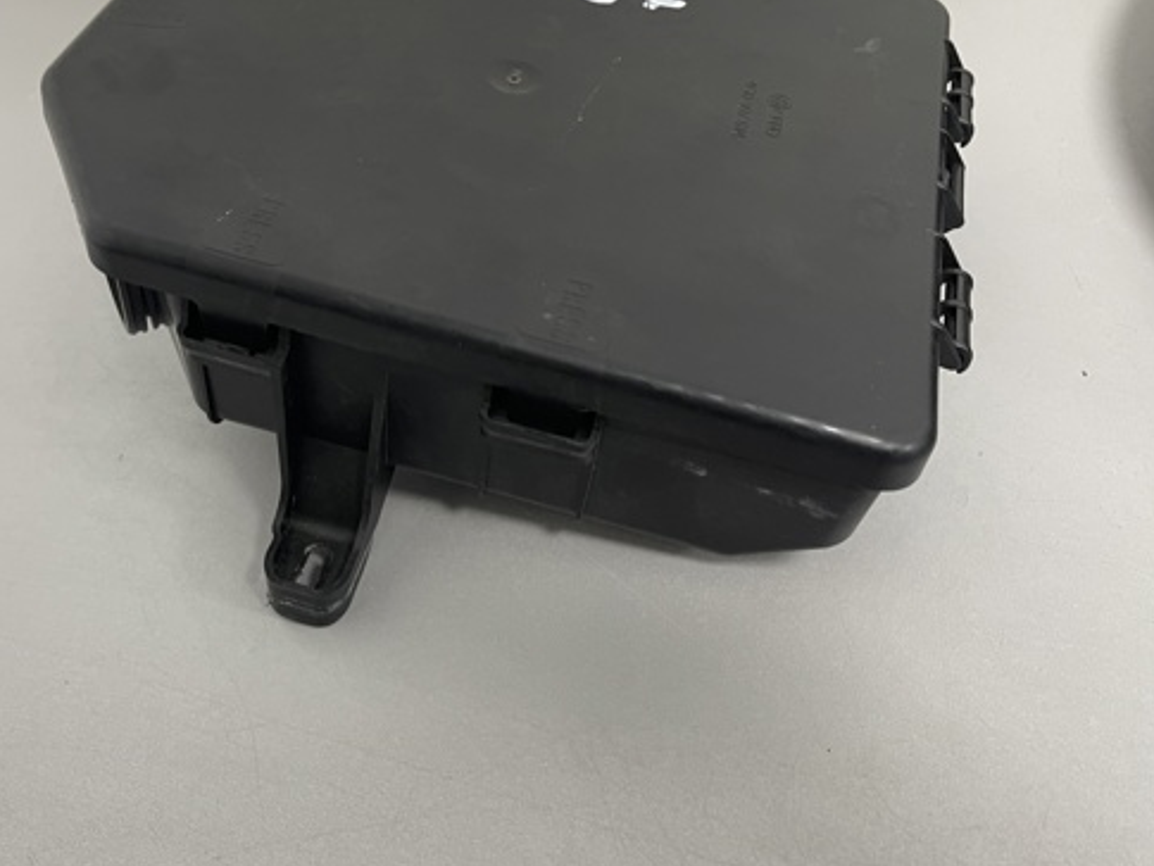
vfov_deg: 42.7
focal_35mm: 33
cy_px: 343
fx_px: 1100
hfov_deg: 54.9
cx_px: 452
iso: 160
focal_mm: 5.1
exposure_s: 1/50
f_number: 1.6
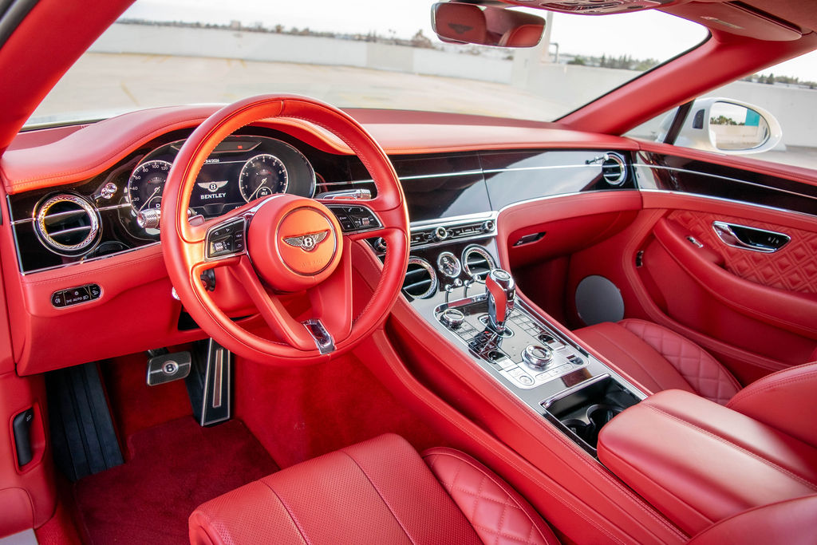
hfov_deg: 67.4
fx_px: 613
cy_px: 272
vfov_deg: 47.9
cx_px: 408
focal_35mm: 27
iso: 400
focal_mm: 18
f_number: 4.5
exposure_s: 1/80
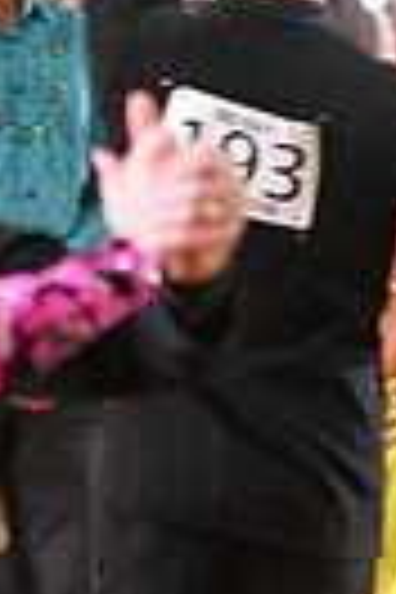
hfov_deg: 2.2
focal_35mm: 628
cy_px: 855
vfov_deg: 3.3
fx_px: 10361
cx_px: -430
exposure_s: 1/200
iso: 3200
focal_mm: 143
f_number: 4.5
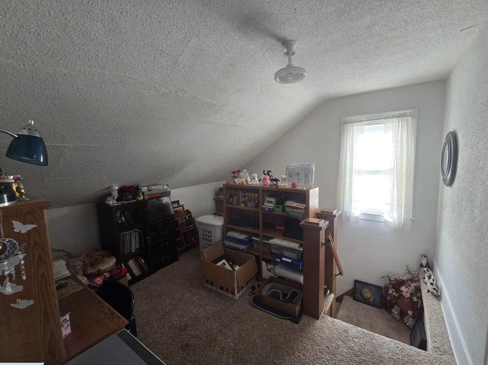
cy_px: 181
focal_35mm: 14
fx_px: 197
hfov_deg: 102.1
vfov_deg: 85.6
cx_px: 251
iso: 200
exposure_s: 1/60
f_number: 2.2
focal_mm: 2.2
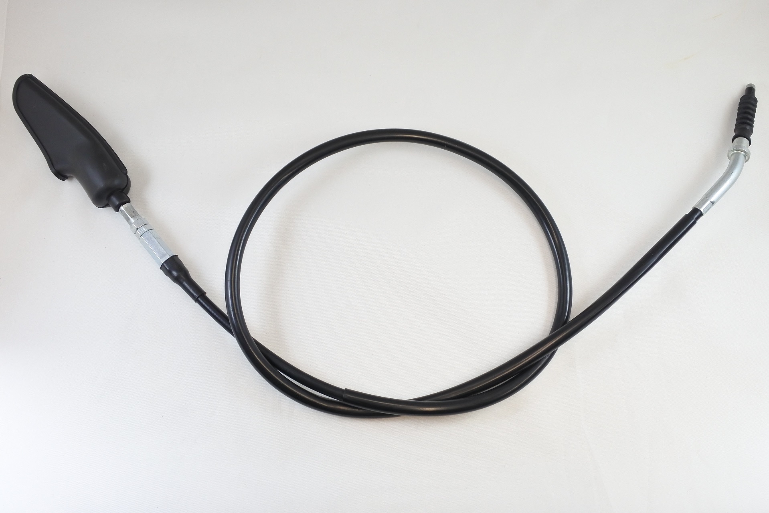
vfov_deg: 38.9
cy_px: 256
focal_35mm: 34
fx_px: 726
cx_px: 384
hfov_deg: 55.8
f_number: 4
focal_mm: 12.8
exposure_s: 1/160
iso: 400
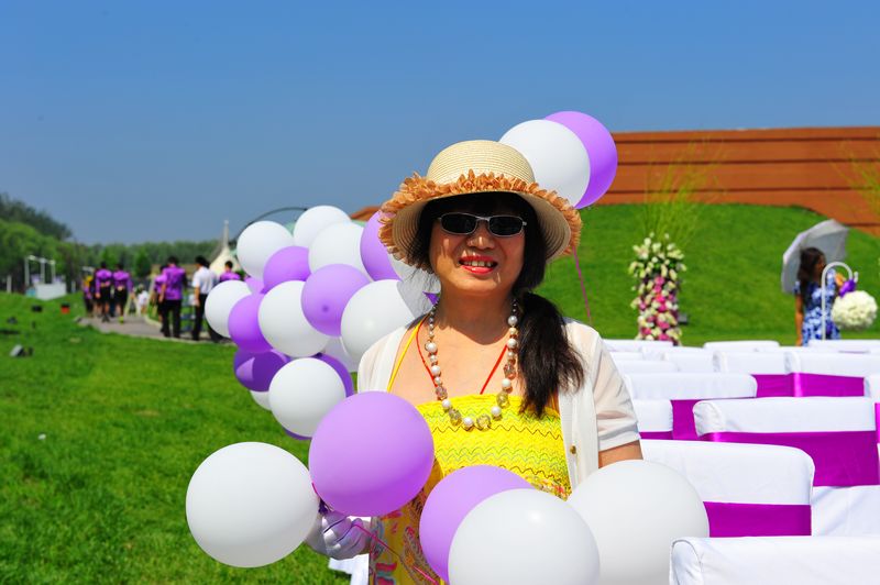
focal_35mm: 70
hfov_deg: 28.9
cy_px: 292
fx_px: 1710
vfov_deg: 19.4
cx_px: 440
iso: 200
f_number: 10
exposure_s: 1/400
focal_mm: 70
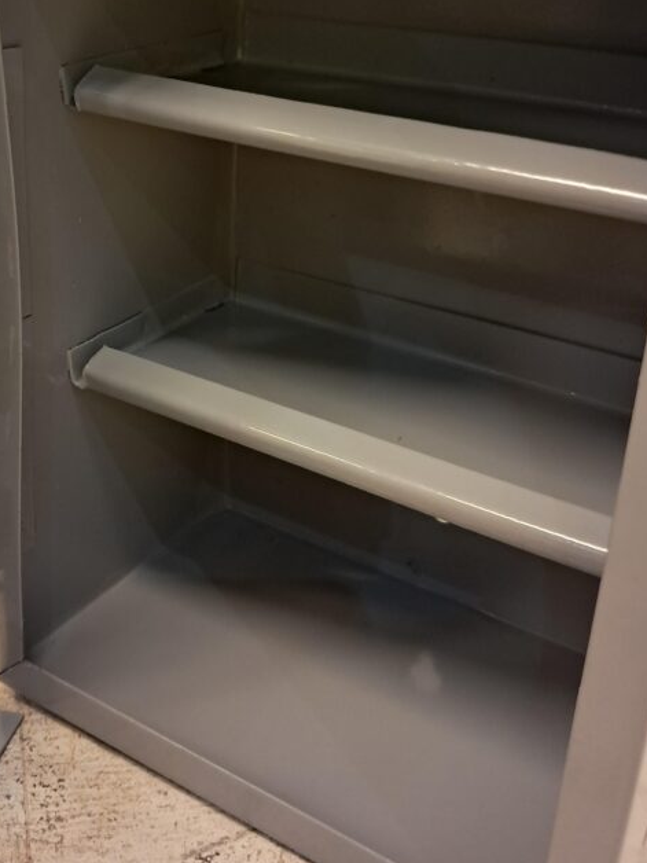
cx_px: 235
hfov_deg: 32.7
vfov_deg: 42.3
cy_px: 280
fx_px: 1097
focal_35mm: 44
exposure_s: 1/50
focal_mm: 4
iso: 250
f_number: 1.8
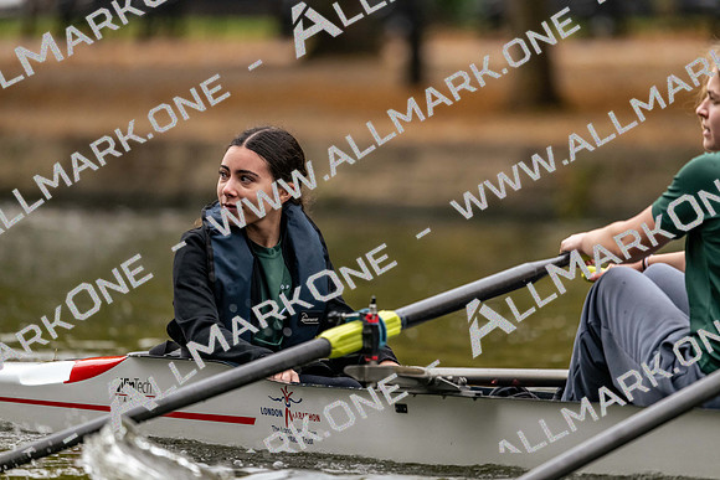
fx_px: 8001
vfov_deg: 3.4
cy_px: 240
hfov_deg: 5.2
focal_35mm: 400
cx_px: 360
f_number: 4.5
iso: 3200
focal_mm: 400
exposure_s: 1/2500
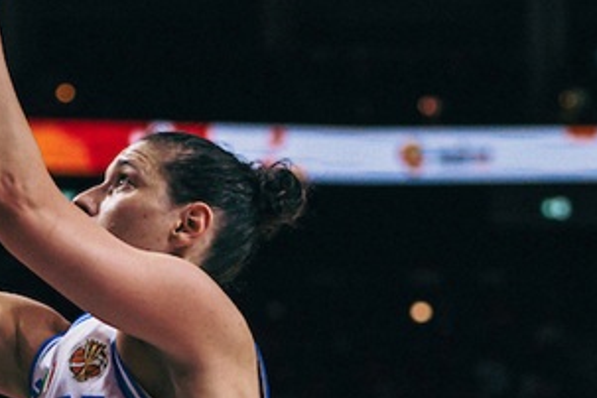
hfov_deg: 8.9
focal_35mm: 231
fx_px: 3830
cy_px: 400
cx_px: 57
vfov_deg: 5.9
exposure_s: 1/1600
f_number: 2.8
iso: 2000
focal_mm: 70
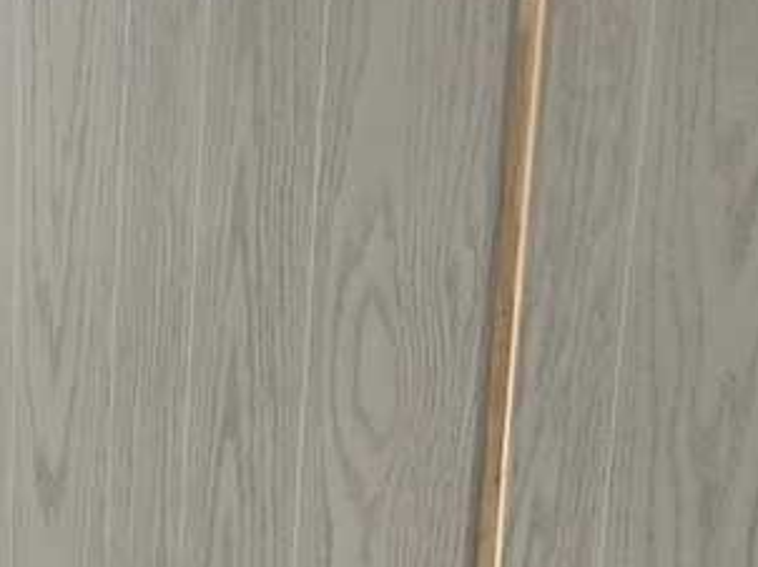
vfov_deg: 16.6
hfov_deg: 21.9
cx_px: -289
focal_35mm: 78
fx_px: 1707
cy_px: 928
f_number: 1.8
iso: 400
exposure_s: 1/120
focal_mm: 5.4
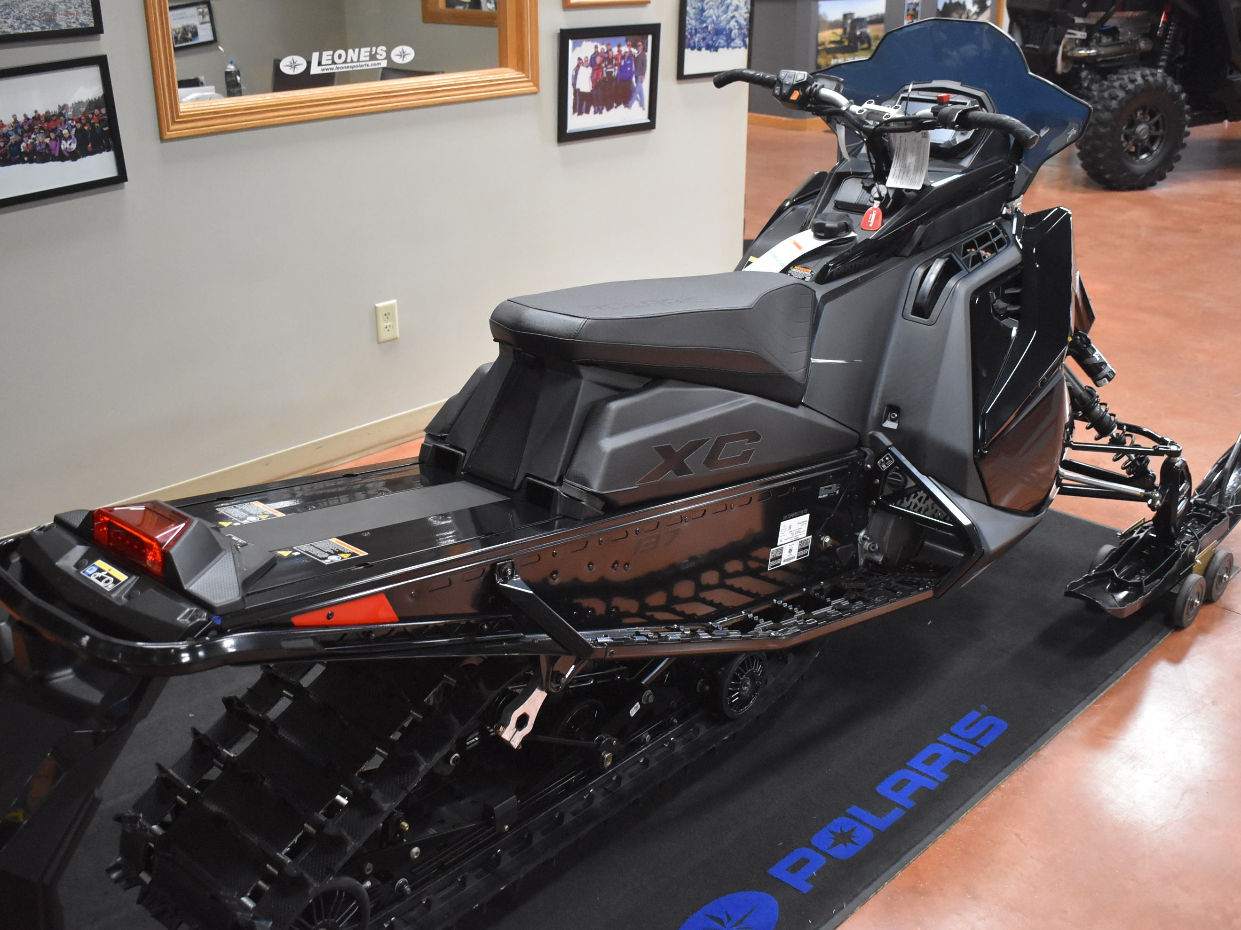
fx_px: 1291
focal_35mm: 36
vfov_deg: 39.7
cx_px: 617
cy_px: 467
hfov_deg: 51.4
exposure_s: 1/125
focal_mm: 22
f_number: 3.8
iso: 3600
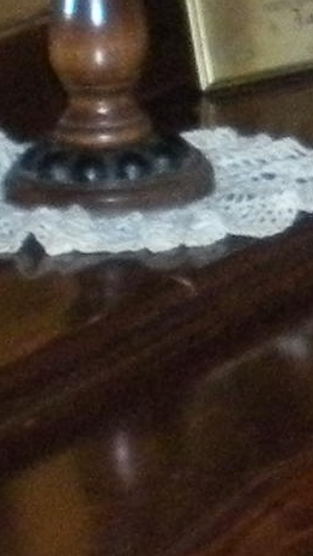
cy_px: -235
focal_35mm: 247
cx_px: 478
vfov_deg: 8.6
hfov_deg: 4.9
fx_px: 3638
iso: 400
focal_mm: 6.3
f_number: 3.5
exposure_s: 1/60
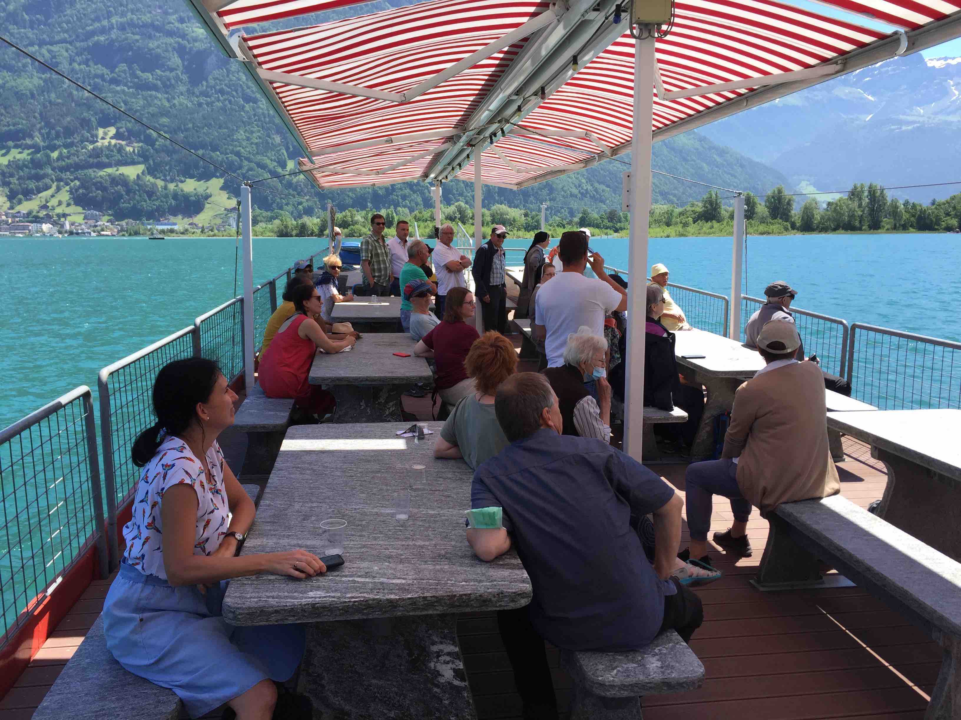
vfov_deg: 48.2
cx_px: 480
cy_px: 360
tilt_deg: -8.7
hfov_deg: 61.7
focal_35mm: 29
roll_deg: -0.7
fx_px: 805
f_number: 2.2
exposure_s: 1/898
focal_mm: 4.15
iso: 32
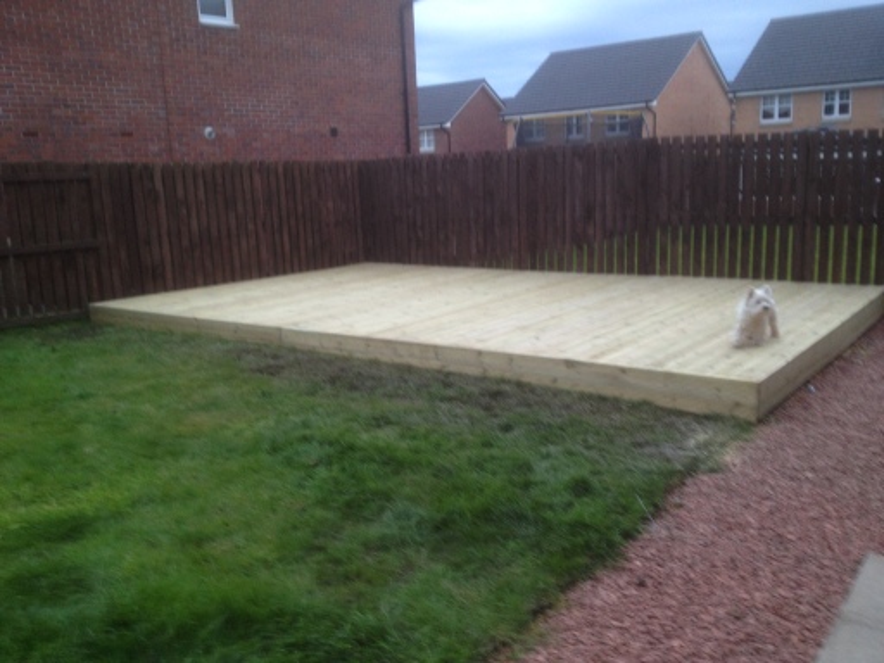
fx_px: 894
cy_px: 332
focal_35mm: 35
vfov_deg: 40.7
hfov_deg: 52.6
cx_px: 442
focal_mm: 4.28
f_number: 2.4
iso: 80
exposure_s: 1/20
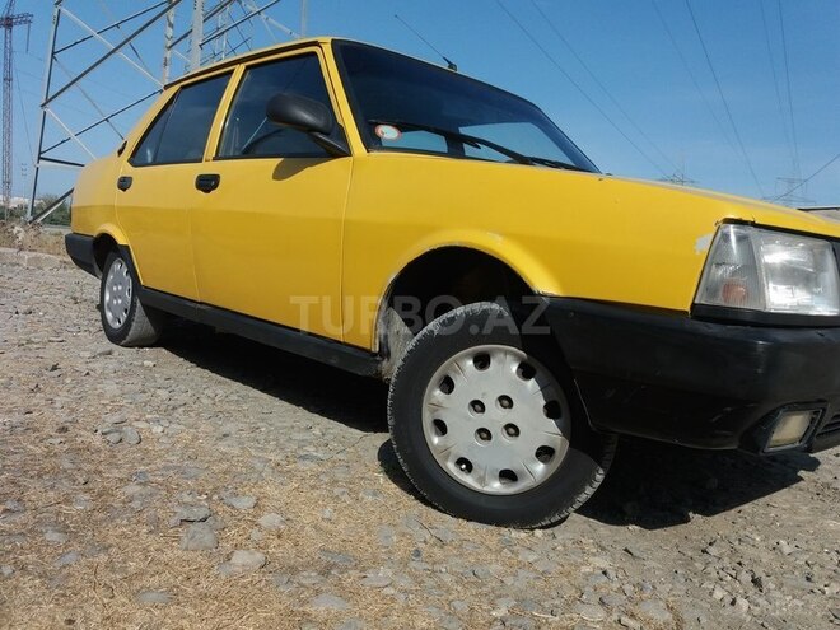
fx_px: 679
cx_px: 420
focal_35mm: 28
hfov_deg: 63.4
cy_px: 315
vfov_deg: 49.7
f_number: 1.9
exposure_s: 1/2532
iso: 64
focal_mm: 3.7
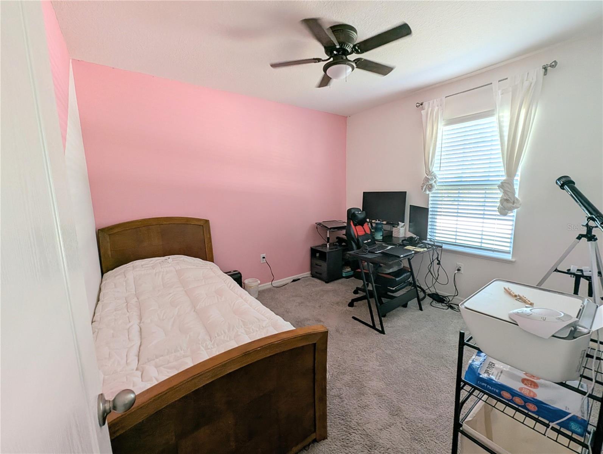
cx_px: 302
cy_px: 227
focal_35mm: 13
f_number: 2.2
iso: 43
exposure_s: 1/36.6
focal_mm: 1.95
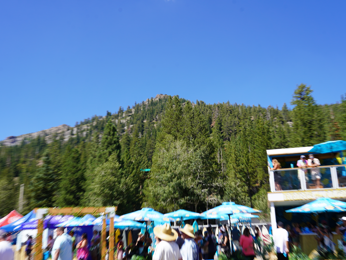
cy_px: 127
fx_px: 370
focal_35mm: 37
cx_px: 170
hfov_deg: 50.1
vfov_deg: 38.7
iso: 100
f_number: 9
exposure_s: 1/125
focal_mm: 33
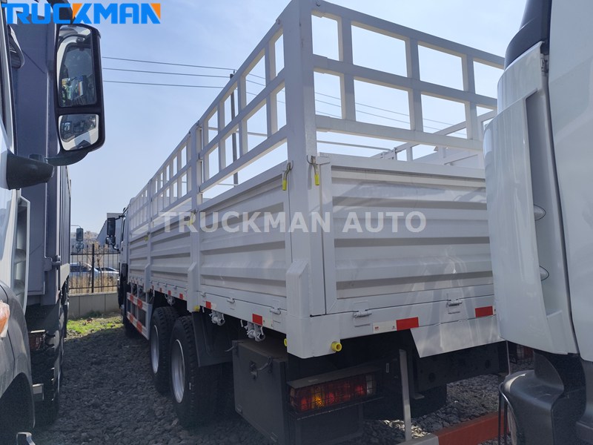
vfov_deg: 58.9
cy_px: 222
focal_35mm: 23
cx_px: 296
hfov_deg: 73.9
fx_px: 394
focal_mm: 6.14
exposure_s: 1/2281
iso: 50
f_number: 1.65
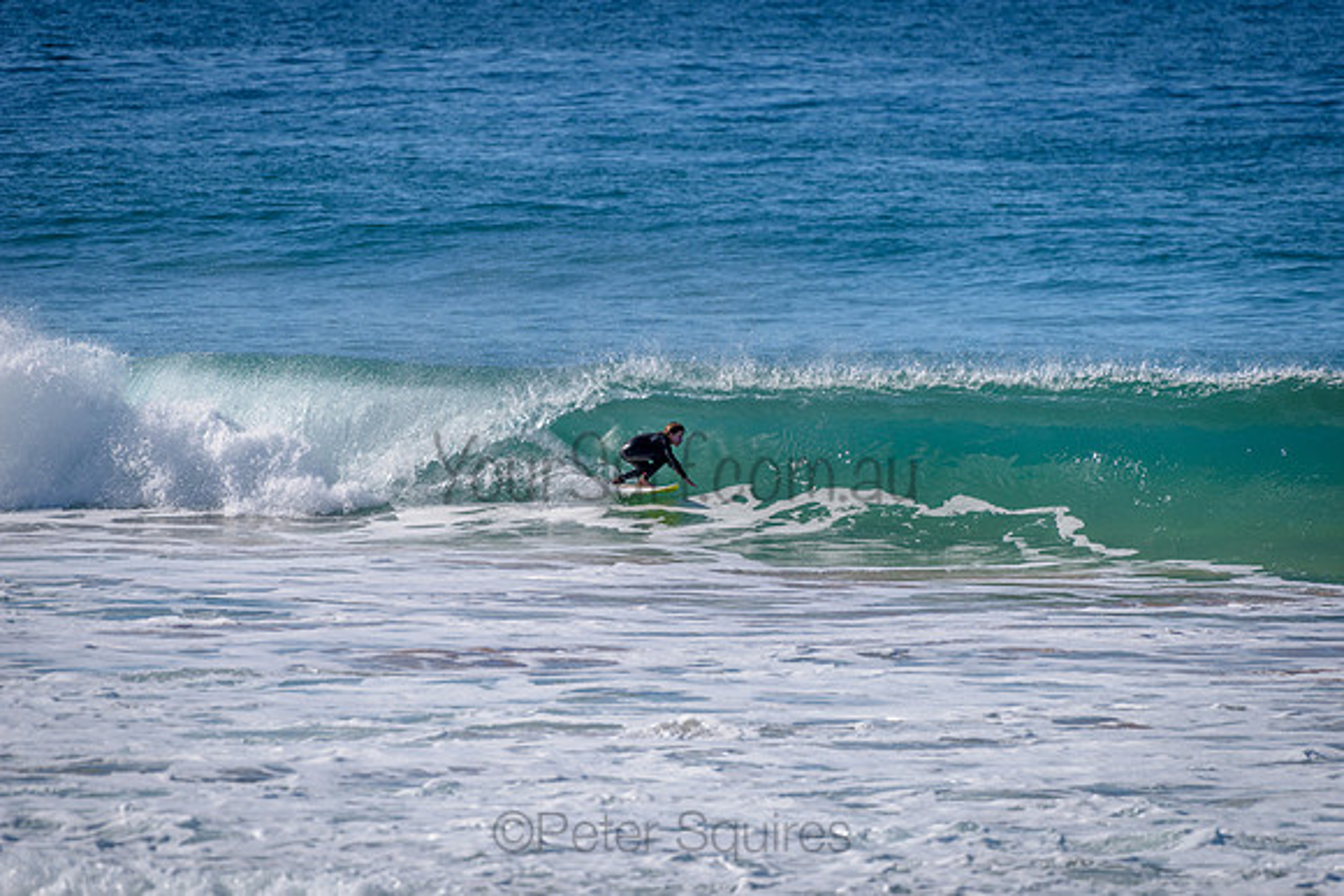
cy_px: 448
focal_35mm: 500
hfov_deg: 4.1
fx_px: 18670
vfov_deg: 2.8
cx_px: 672
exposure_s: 1/2000
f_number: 5.6
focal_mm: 500
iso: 160
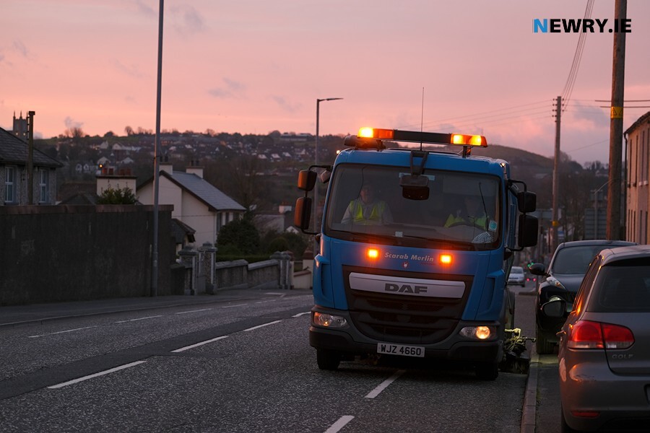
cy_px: 216
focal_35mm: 95
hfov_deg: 21.5
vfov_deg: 14.4
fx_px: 1715
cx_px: 325
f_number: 2.8
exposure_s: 1/240
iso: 400
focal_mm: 63.4
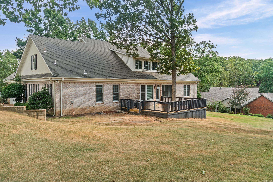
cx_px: 136
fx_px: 205
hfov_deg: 67.4
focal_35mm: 27
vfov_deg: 47.9
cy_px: 91
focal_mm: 18
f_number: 9
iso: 250
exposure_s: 1/30
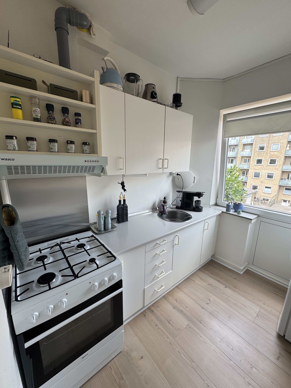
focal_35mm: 14
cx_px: 146
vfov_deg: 102.1
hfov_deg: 85.7
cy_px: 194
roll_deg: -1.1
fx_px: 157
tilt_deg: -12.0
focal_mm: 2.22
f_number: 2.2
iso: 40
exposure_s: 1/99
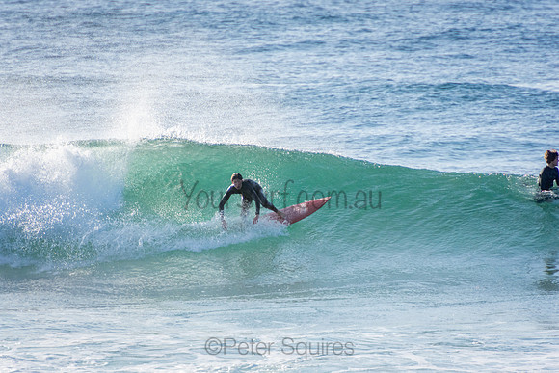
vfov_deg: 2.3
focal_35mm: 600
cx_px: 280
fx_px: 9318
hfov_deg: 3.4
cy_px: 186
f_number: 5.6
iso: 280
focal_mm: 400
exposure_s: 1/2000
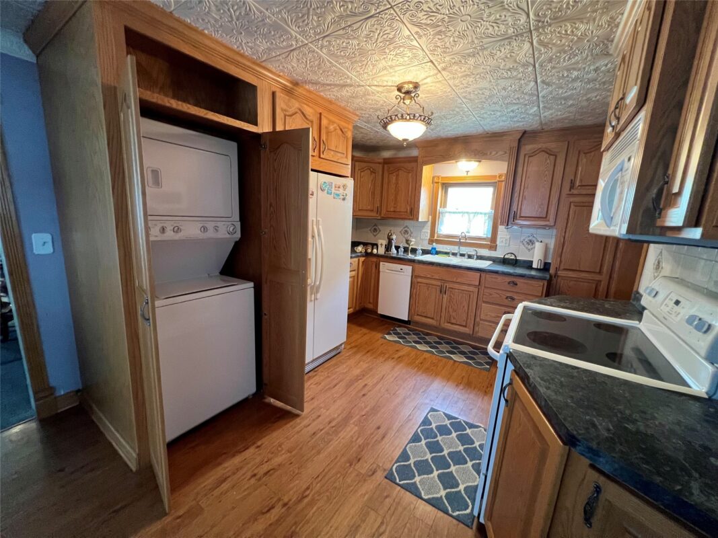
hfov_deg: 106.2
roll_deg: -2.9
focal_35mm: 13
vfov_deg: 89.9
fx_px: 270
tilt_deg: -11.3
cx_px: 359
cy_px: 269
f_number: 1.8
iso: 400
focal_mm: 1.57
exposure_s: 1/60
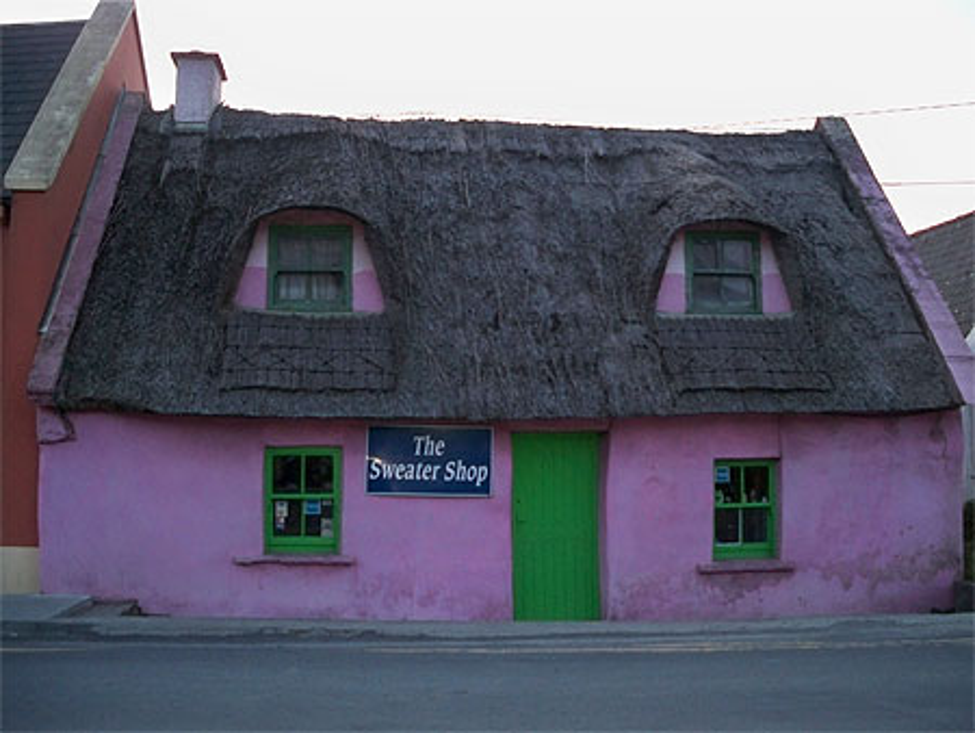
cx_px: 488
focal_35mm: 35
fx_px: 986
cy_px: 366
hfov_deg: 52.6
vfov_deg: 40.7
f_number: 3.1
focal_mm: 6.3
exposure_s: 1/30
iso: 400
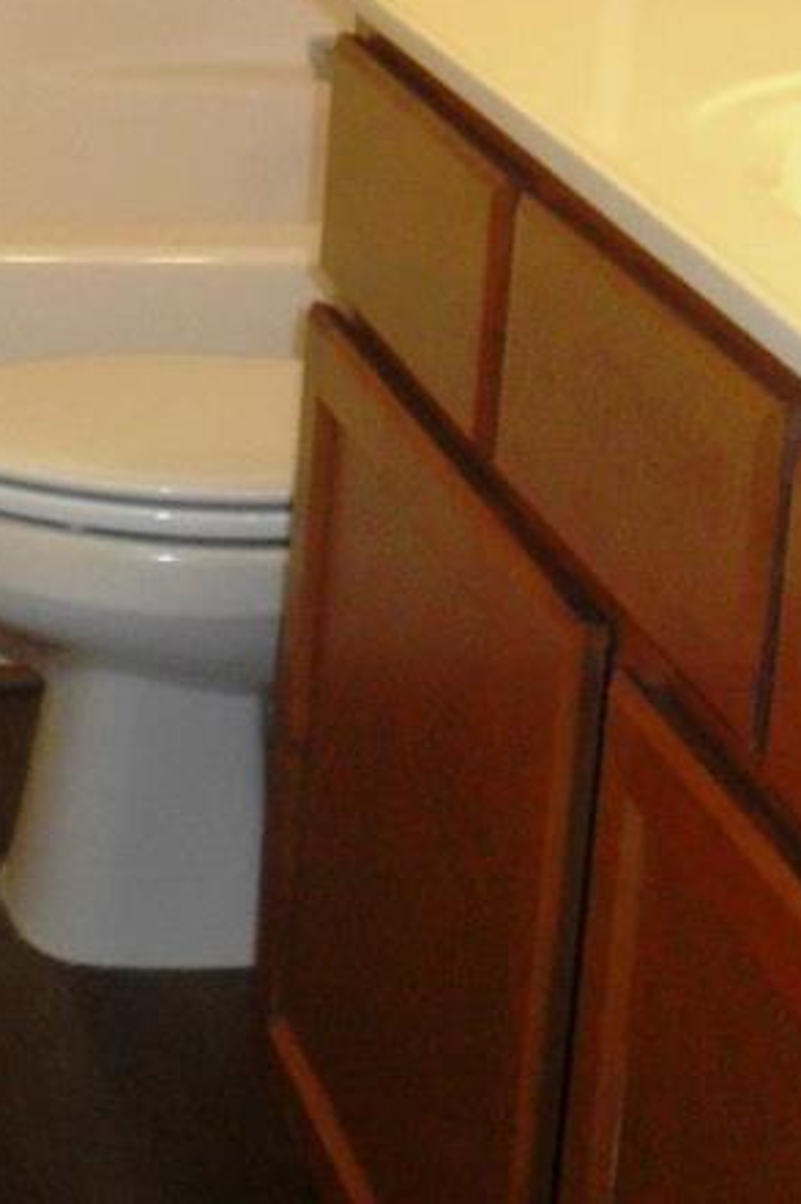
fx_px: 3507
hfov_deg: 12.7
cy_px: -85
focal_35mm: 105
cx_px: -142
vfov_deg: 18.8
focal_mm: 6.3
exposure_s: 1/45
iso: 100
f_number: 2.8
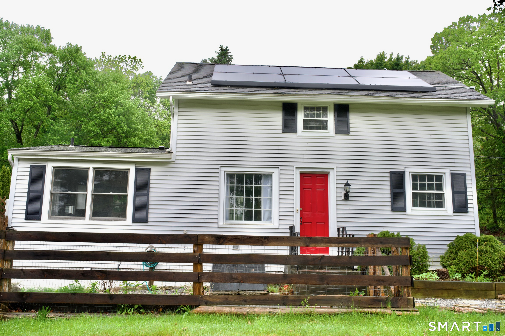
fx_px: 491
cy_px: 168
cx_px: 252
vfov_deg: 37.9
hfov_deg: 54.4
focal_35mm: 35
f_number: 14
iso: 100
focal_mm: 35
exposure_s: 1/25
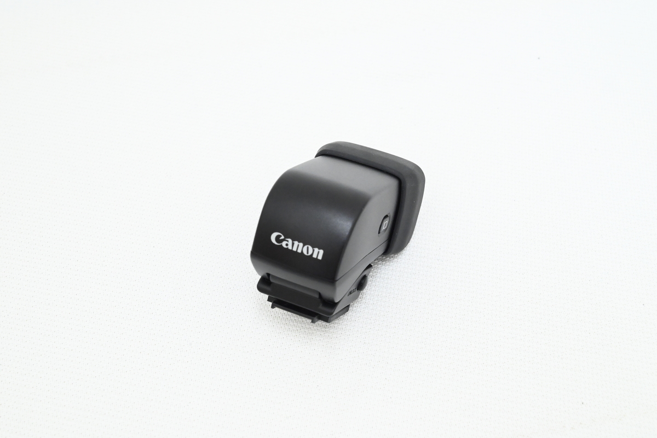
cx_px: 328
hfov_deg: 39.6
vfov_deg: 27.0
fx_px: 913
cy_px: 219
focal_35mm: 50
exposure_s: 1/50
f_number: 16
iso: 6400
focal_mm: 50
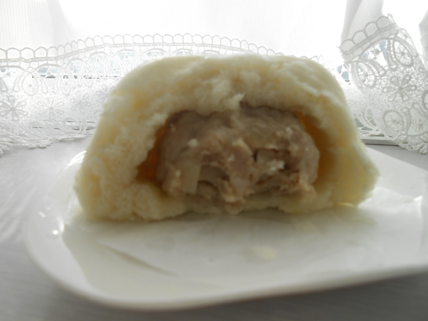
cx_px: 214
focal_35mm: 26
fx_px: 321
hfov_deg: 67.3
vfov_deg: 53.1
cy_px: 160
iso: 80
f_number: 3.5
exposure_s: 1/320
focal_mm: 4.6
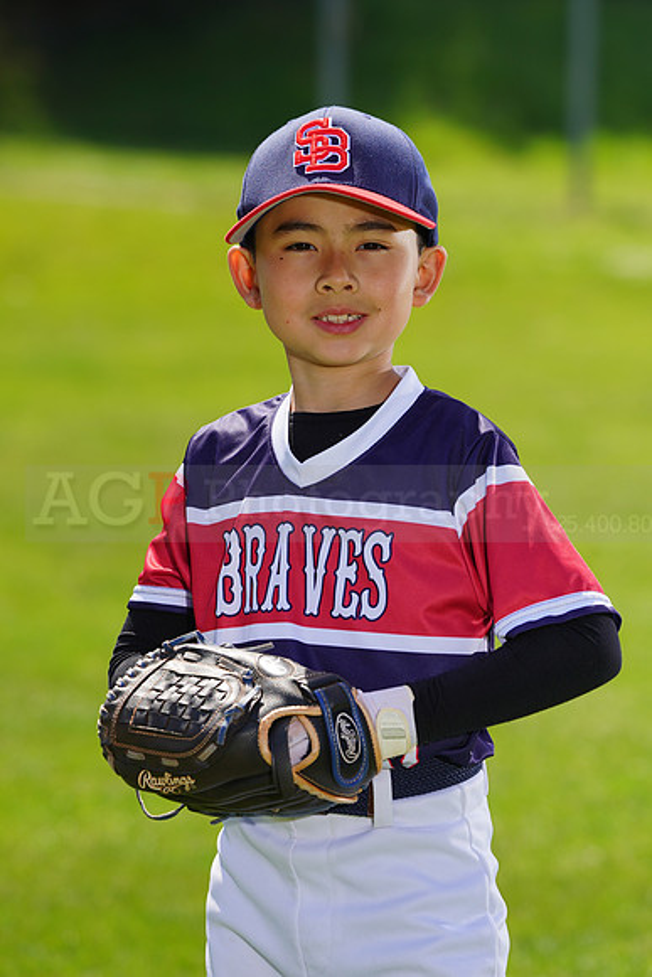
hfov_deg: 5.5
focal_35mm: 250
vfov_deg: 8.2
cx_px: 326
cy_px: 488
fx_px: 6787
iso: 100
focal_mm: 250
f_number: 8
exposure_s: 1/250
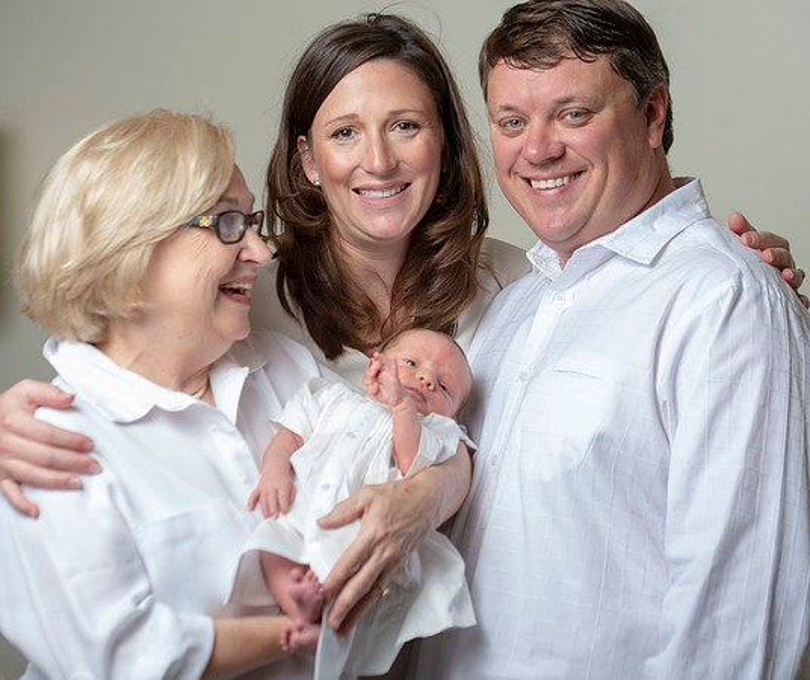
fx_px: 2708
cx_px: 400
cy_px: 351
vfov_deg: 14.3
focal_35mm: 111
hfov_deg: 17.0
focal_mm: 92
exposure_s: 1/160
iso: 125
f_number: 5
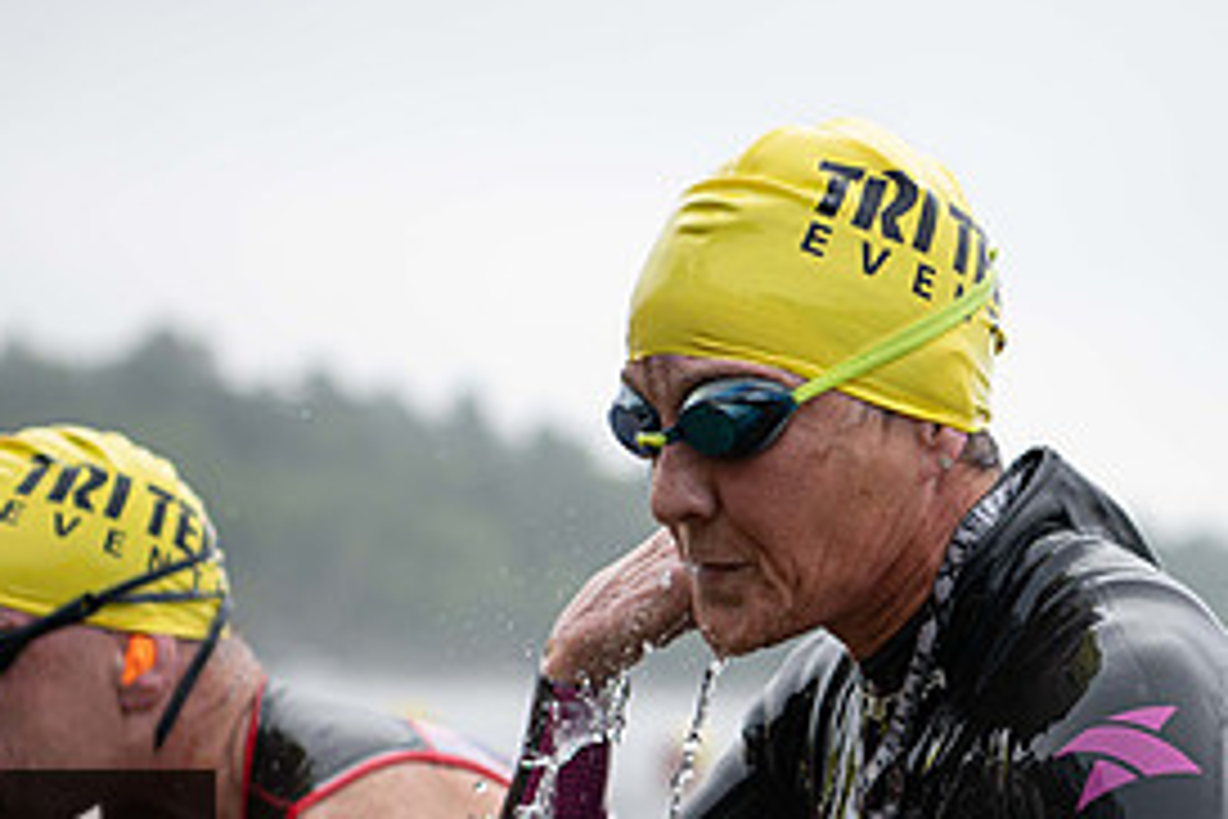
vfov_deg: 9.2
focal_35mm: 149
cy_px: 538
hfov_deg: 13.7
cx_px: 882
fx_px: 5082
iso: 320
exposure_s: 1/800
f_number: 3.2
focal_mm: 70
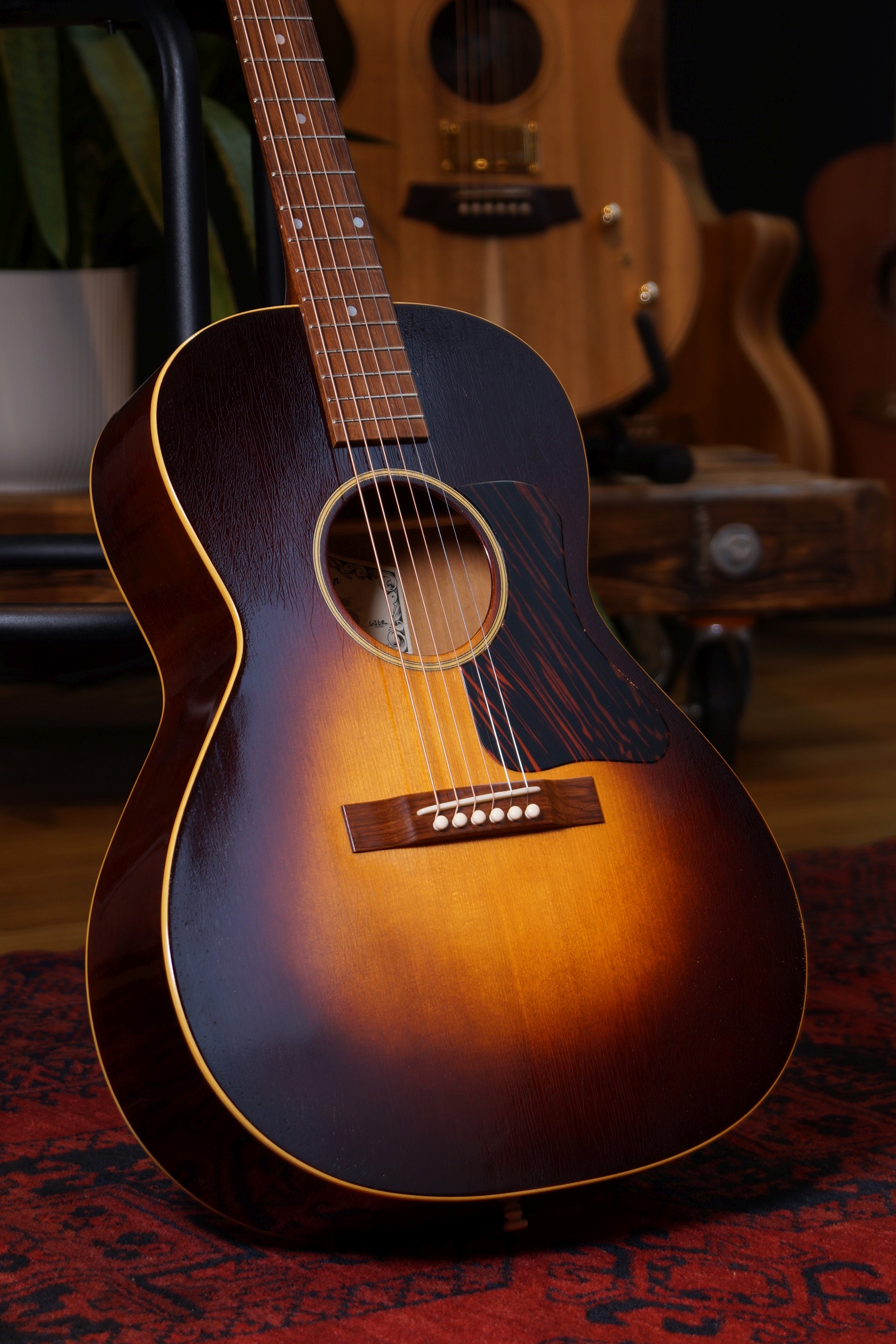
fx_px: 3360
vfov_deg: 22.6
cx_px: 448
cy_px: 672
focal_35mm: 90
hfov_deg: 15.2
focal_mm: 60
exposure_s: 1/20
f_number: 5
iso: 100
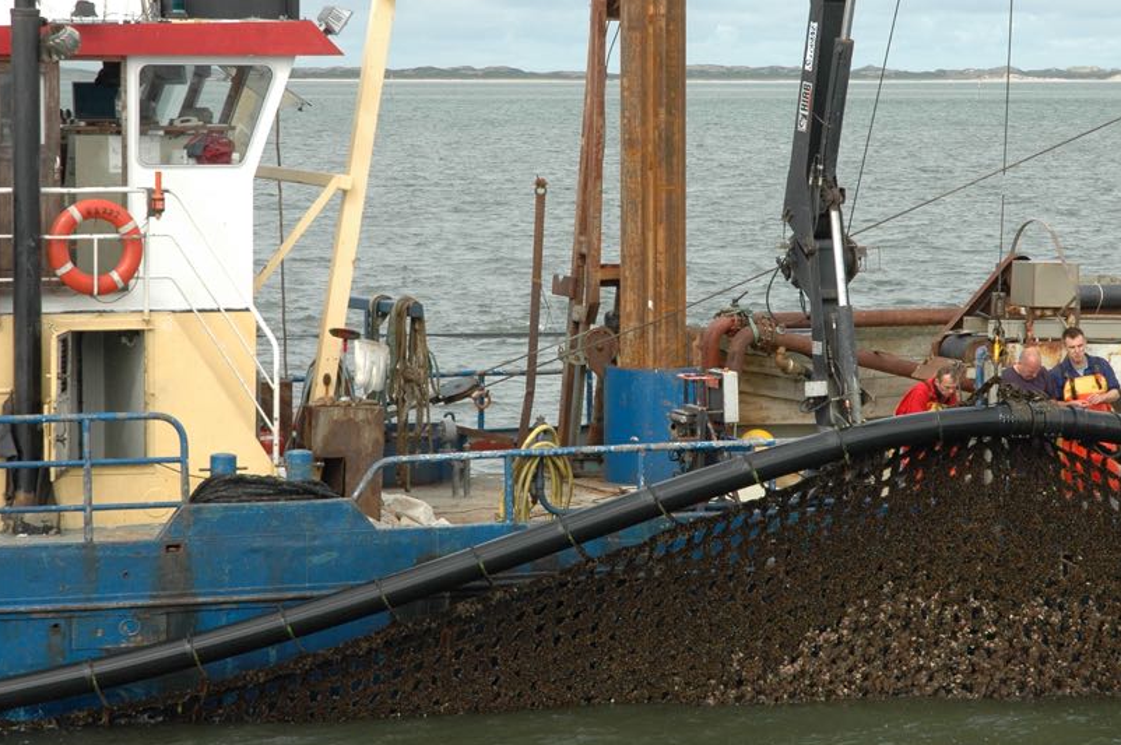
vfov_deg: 10.4
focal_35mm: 131
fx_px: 4075
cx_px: 647
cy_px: 329
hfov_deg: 15.7
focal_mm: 70
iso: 400
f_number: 10
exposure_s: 1/400
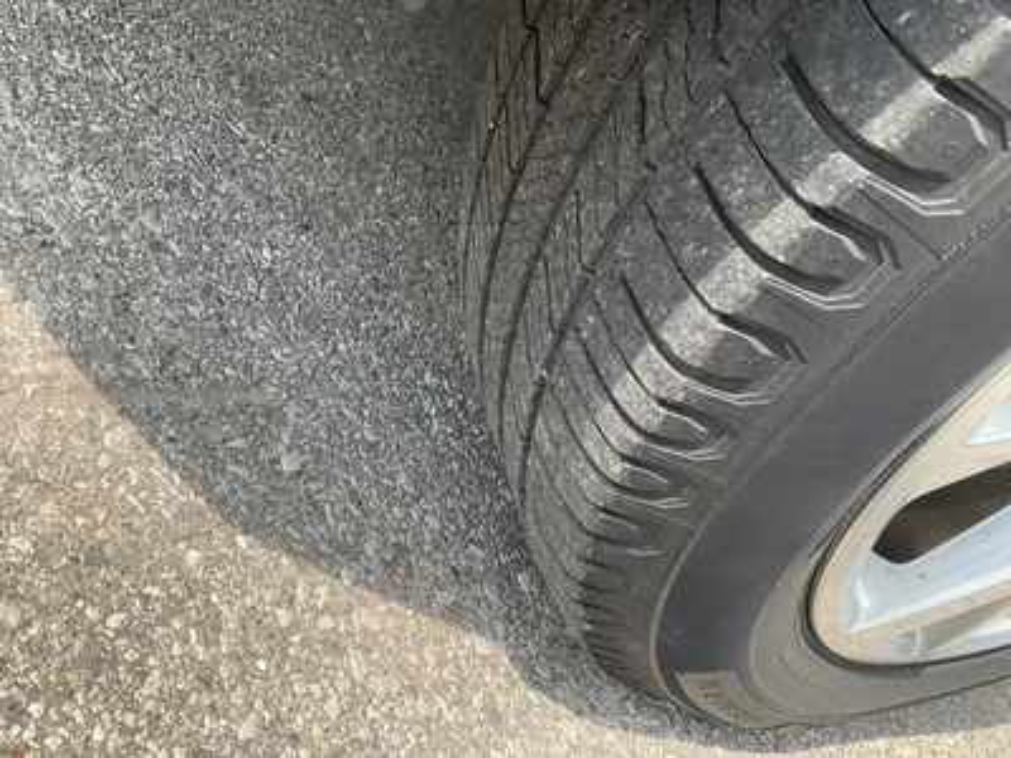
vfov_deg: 48.2
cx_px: 506
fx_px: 847
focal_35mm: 29
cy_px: 379
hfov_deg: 61.7
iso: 25
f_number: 1.8
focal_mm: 3
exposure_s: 1/432
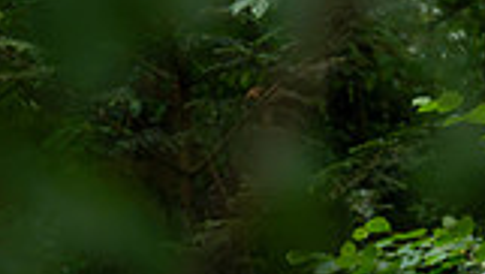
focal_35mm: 810
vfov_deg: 1.5
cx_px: -124
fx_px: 10429
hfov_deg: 2.7
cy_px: 401
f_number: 4.5
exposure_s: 1/1000
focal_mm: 185
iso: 2000
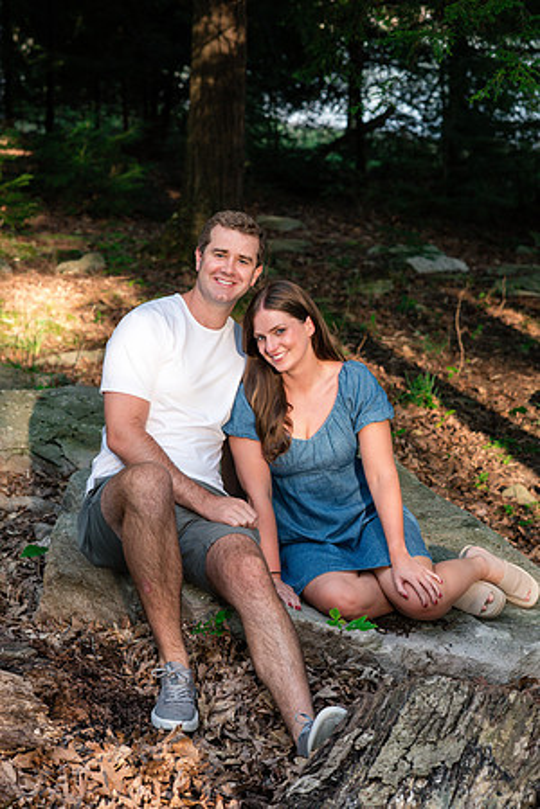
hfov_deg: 16.1
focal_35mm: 85
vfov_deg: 23.9
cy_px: 404
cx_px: 270
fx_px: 1912
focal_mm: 85
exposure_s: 1/250
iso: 1000
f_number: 5.6
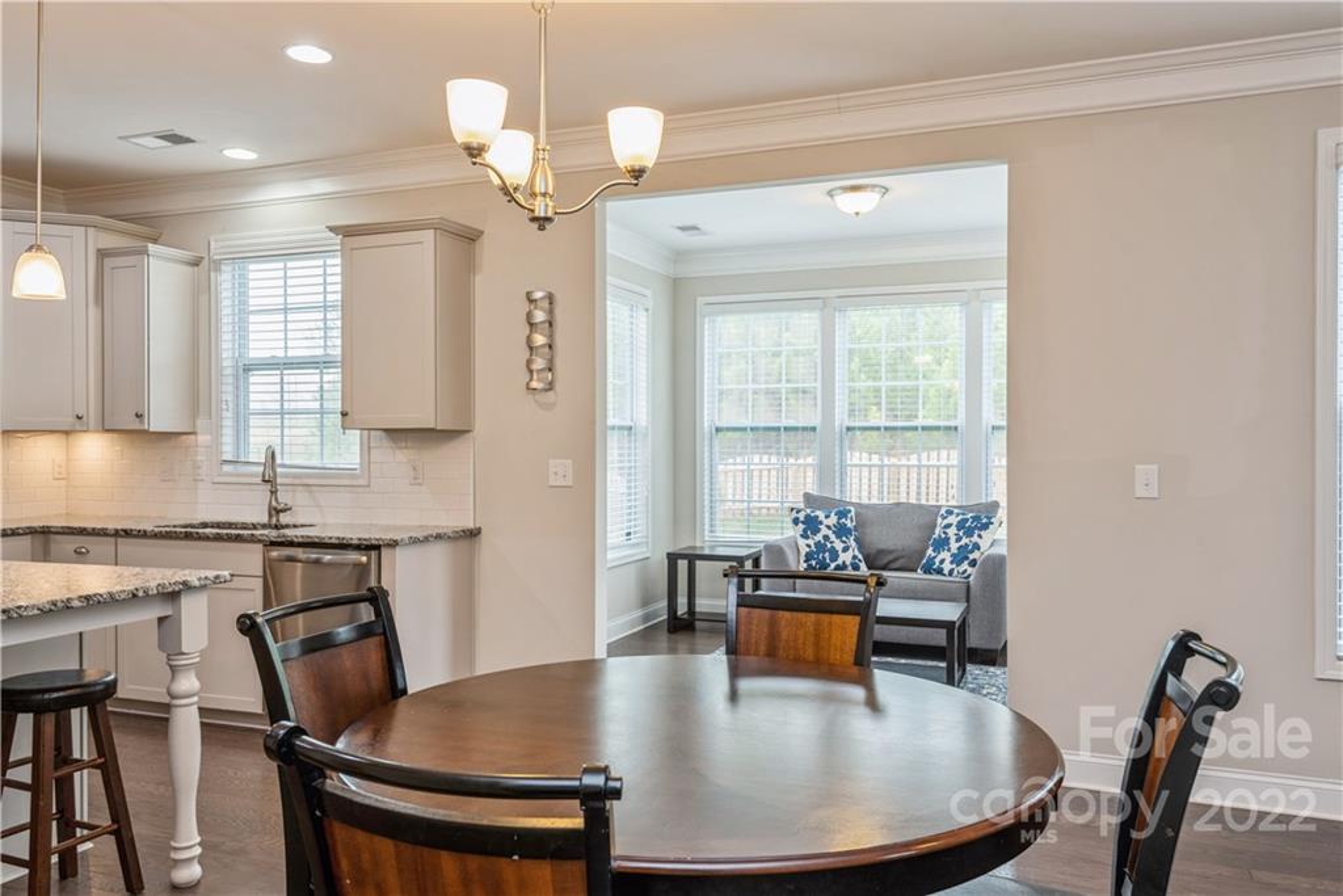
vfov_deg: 49.6
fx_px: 970
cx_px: 672
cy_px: 448
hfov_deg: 69.4
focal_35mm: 26
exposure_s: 1/3
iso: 100
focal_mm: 26
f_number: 9
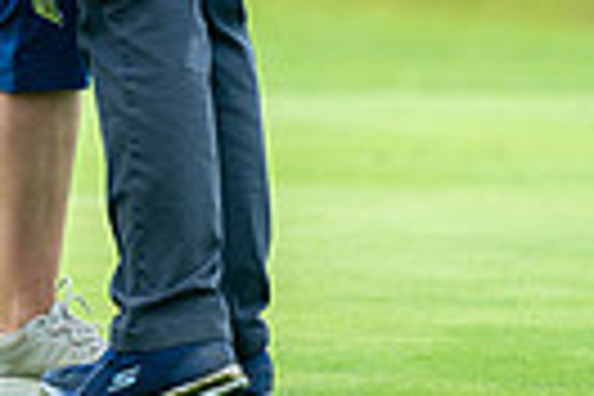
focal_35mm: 1319
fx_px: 21762
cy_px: -369
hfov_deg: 1.6
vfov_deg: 1.0
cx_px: -423
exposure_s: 1/640
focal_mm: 300
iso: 250
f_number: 4
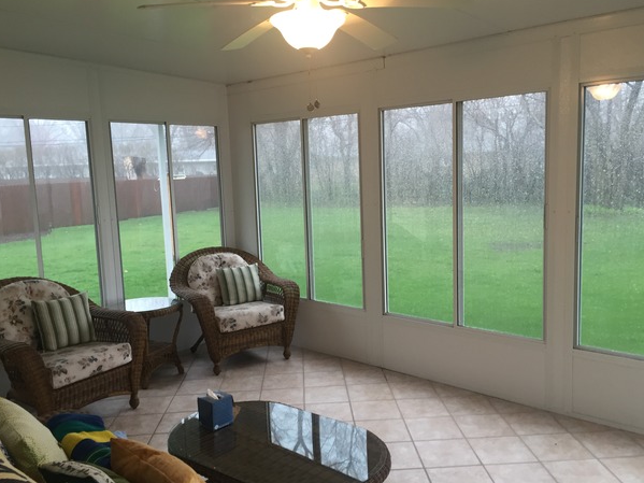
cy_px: 242
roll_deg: +2.1
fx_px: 577
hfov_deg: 58.3
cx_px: 334
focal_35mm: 31
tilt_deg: -7.3
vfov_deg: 45.4
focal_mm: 4.15
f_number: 2.2
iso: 64
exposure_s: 1/30
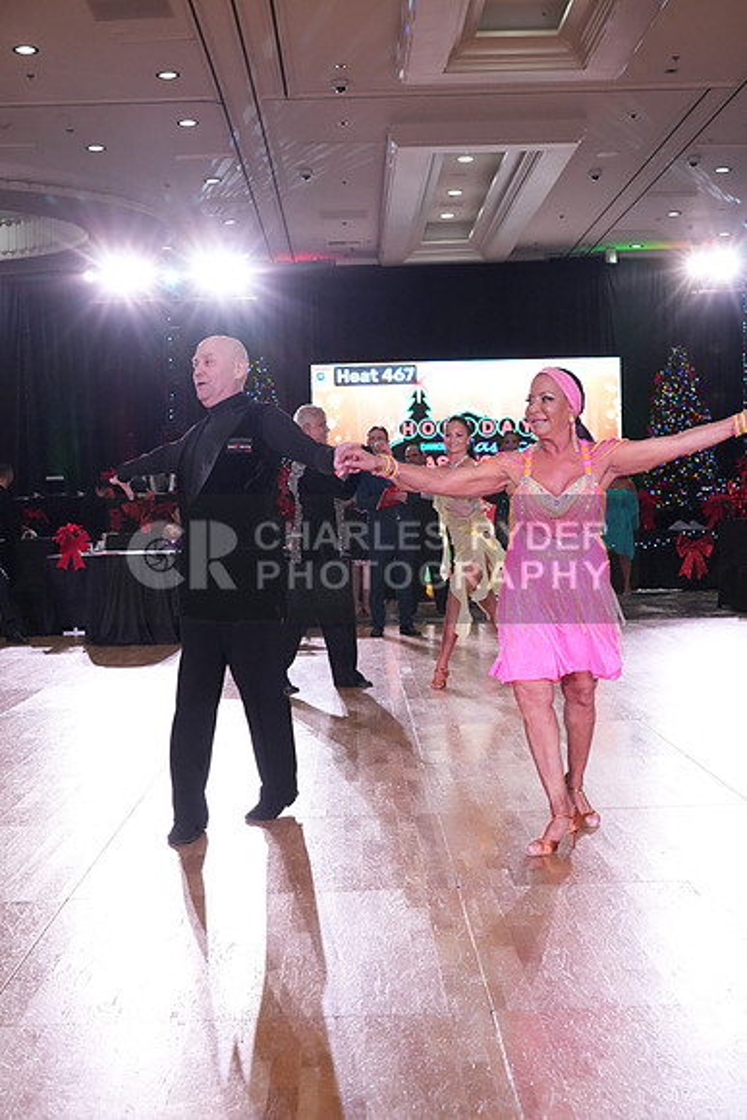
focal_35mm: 48
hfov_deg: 28.1
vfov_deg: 41.1
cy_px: 560
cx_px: 374
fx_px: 1493
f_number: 7.1
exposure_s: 1/320
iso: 5000
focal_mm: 48
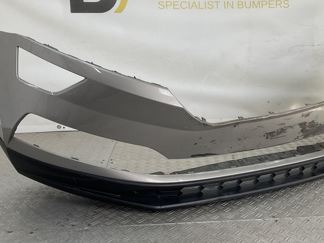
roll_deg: +2.6
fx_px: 365
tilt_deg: -7.8
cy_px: 89
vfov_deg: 36.6
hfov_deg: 47.6
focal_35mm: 39
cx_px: 192
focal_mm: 3
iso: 16
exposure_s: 1/181
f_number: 1.8
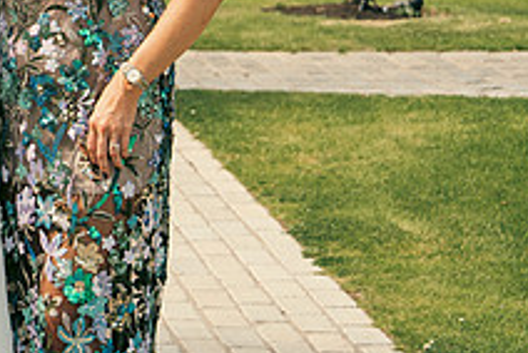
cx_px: -152
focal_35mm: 183
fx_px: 2688
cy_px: -113
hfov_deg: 11.0
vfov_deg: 7.4
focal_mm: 67
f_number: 5
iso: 320
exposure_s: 1/500
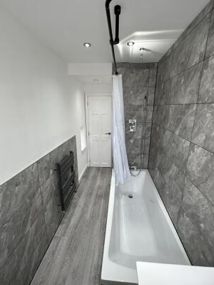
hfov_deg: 81.7
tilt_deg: -12.3
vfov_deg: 98.0
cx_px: 110
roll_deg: +0.1
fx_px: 124
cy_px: 133
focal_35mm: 15
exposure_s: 1/99
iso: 100
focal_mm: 2.22
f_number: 2.2
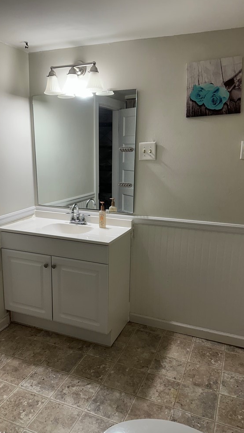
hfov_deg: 42.9
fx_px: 311
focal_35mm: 27
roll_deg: -0.7
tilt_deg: -11.5
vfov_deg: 69.9
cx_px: 113
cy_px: 221
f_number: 1.78
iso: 125
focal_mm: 6.86
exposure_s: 1/120
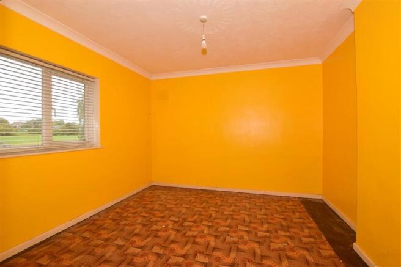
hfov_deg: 100.4
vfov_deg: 77.3
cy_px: 134
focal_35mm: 15
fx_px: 167
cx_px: 200
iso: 200
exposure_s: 1/100
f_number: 6.3
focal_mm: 10
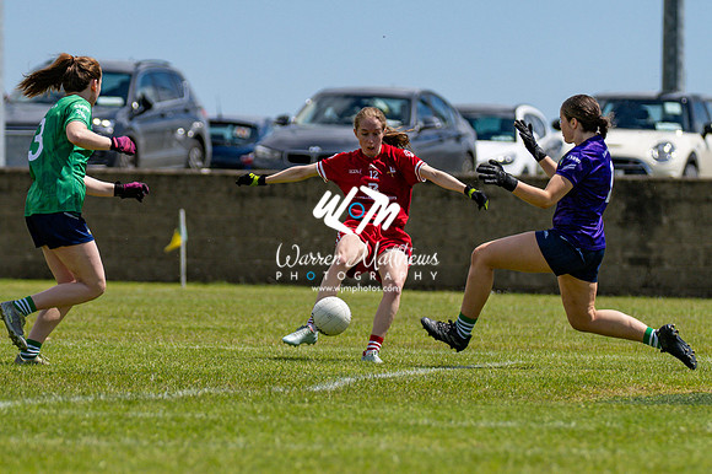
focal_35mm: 376
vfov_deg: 3.7
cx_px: 407
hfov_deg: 5.5
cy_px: 296
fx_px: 7429
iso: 140
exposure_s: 1/6400
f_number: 2.8
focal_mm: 170
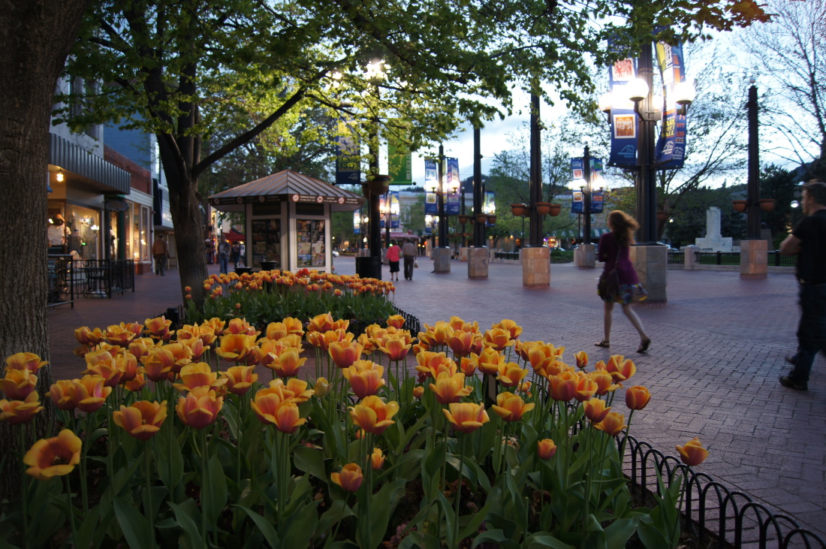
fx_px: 619
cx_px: 413
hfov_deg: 67.4
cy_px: 274
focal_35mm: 27
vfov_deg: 47.8
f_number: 3.5
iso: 500
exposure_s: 1/30
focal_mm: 18
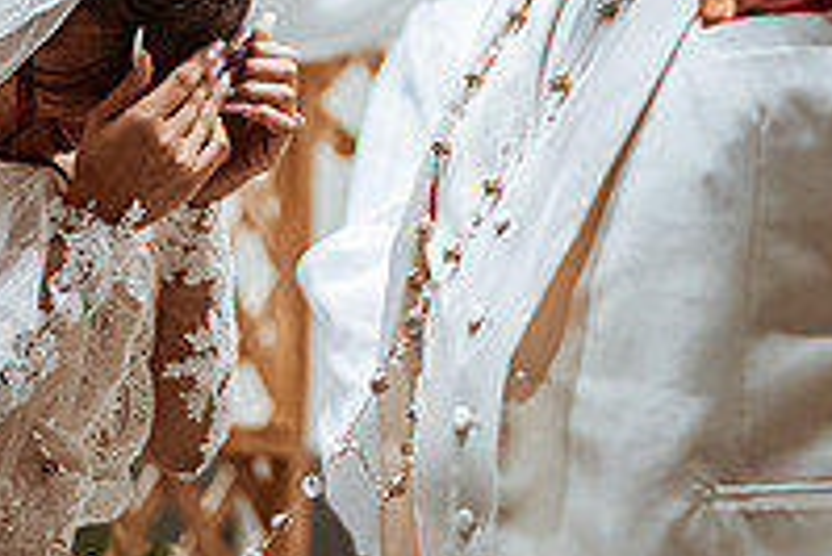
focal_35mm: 169
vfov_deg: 8.1
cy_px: -2
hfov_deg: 12.1
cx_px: 514
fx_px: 3908
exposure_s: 1/800
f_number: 1.4
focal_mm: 58
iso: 800
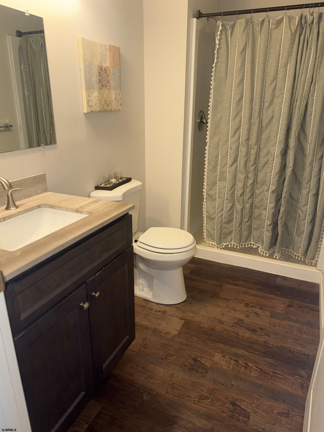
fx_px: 300
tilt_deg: -20.2
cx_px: 162
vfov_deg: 71.6
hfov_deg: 56.8
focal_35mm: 24
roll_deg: -0.4
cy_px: 216
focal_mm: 6.76
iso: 50
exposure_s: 1/28
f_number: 1.78
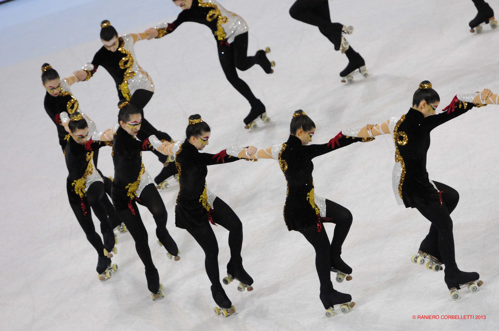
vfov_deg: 5.7
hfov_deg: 8.6
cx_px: 250
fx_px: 3323
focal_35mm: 240
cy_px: 166
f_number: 3.5
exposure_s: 1/800
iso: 3200
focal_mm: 160
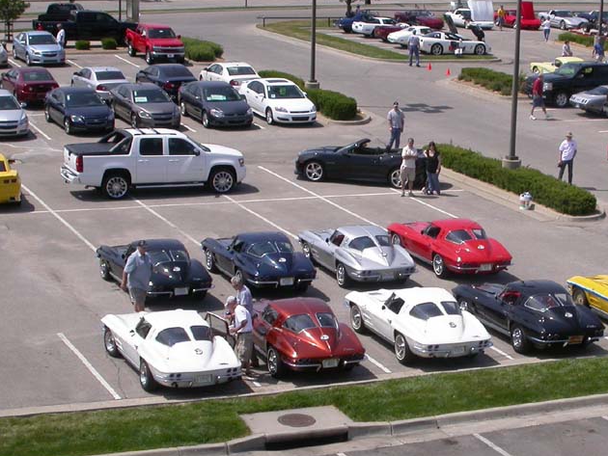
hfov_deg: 21.4
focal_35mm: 91
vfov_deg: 16.2
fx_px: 1599
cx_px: 431
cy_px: 266
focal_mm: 11.6
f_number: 6.8
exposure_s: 1/560
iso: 100
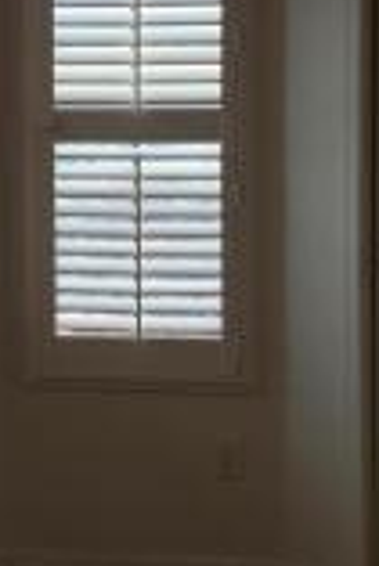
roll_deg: +0.9
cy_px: 115
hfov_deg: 14.2
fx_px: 1450
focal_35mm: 92
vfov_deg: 21.8
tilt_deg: -4.0
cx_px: -144
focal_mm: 4.15
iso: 32
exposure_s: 1/120
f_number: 2.2
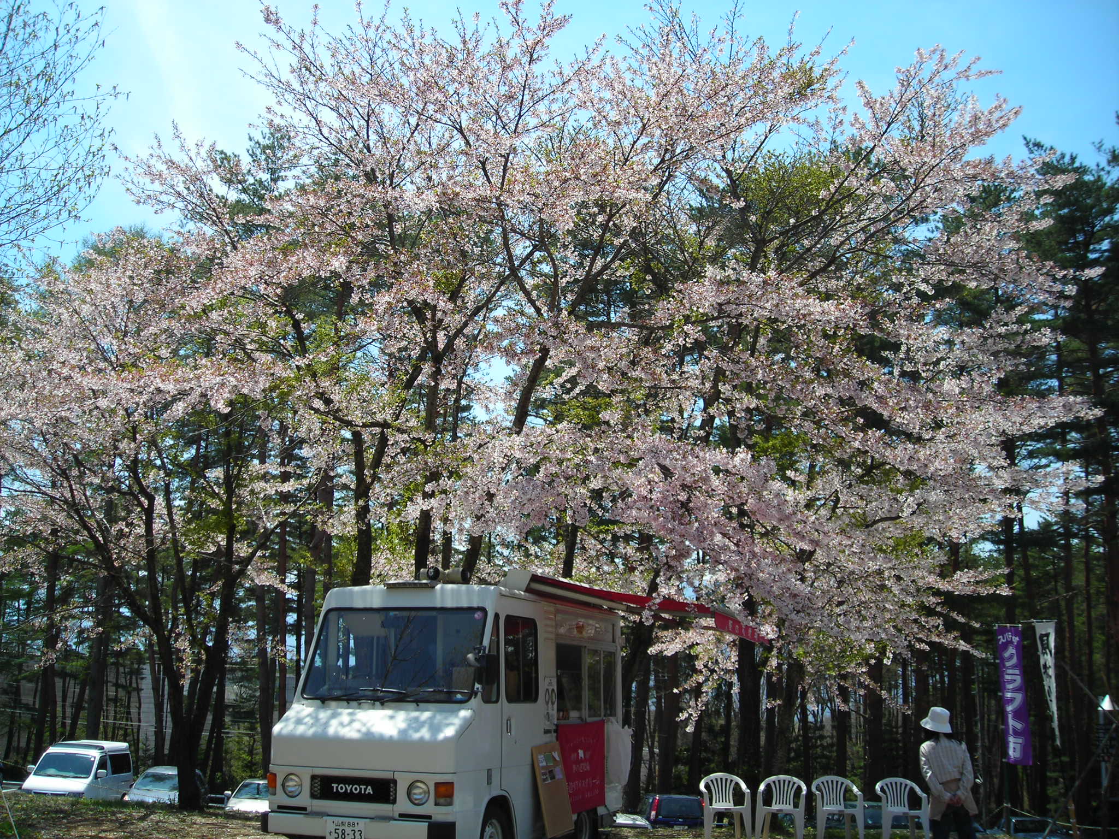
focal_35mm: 38
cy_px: 420
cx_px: 560
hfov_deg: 49.0
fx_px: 1228
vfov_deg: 37.7
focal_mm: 6.3
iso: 50
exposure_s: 1/524
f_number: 3.2
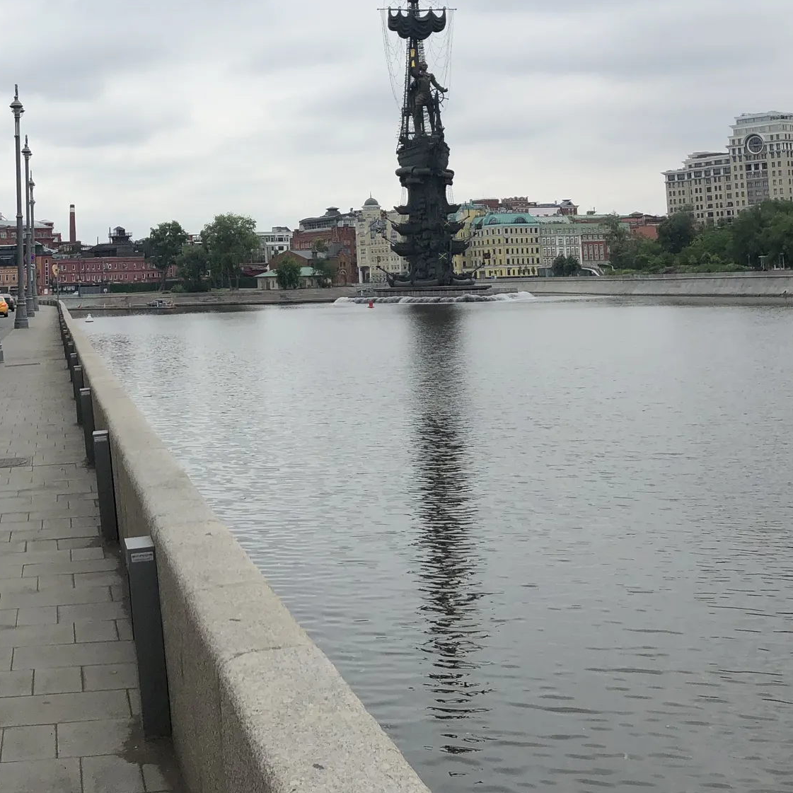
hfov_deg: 31.3
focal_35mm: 53
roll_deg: +0.6
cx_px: 150
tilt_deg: +6.0
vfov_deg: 31.5
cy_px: 175
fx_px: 1374
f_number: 1.8
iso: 20
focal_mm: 4
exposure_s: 1/1919
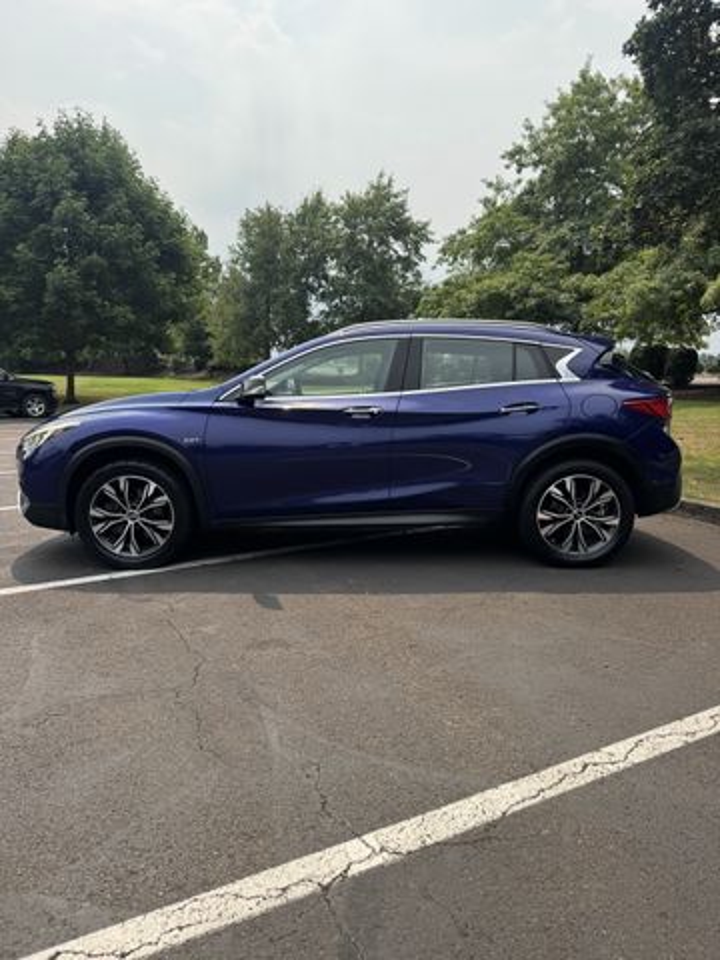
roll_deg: +1.3
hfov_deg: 56.8
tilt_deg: -9.2
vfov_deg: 71.6
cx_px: 360
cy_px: 480
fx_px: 666
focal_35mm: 24
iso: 80
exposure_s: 1/4310
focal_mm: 6.76
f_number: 1.78
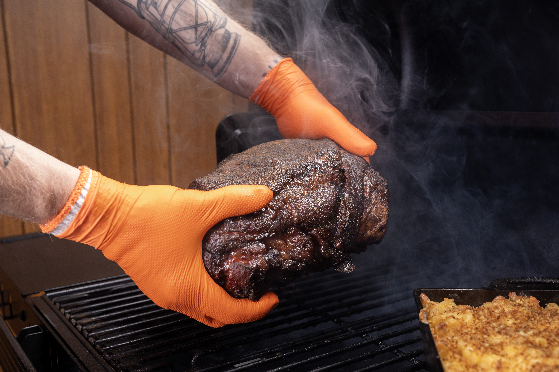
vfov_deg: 31.9
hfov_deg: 46.4
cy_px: 186
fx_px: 652
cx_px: 280
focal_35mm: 42
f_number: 7.1
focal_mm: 42
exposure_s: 1/160
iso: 50
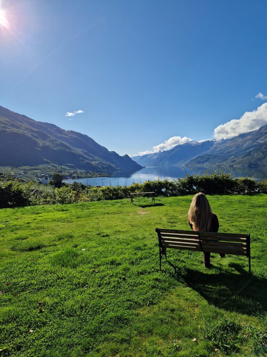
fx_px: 237
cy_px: 178
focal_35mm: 23
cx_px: 134
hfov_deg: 58.9
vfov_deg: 73.9
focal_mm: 5.4
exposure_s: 1/3224
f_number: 1.8
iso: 50
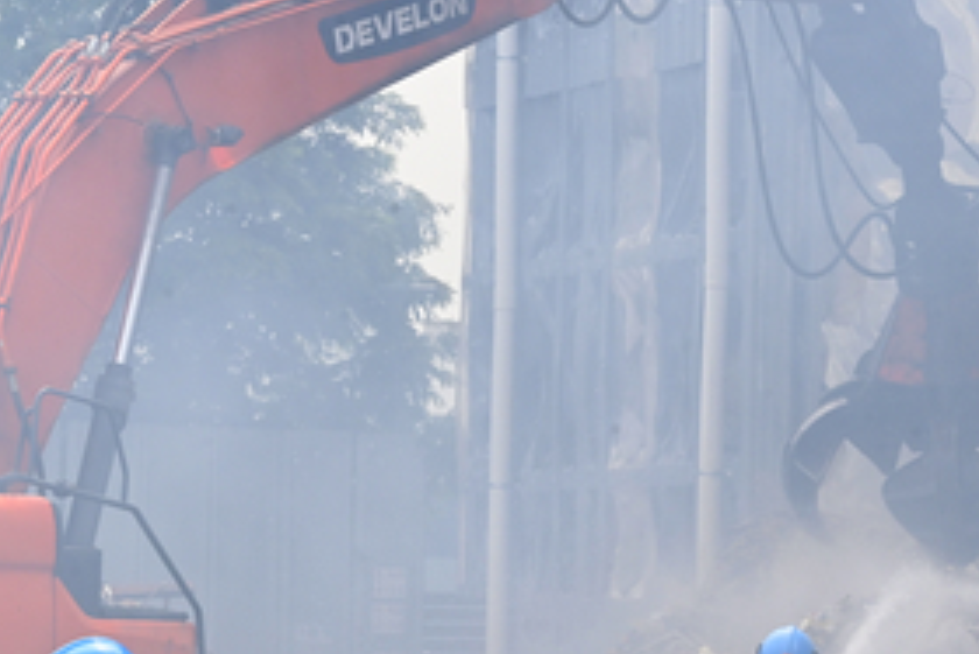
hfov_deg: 7.9
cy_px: 469
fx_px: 7101
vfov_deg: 5.3
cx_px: 469
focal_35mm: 261
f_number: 11
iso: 400
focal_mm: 122
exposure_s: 1/250
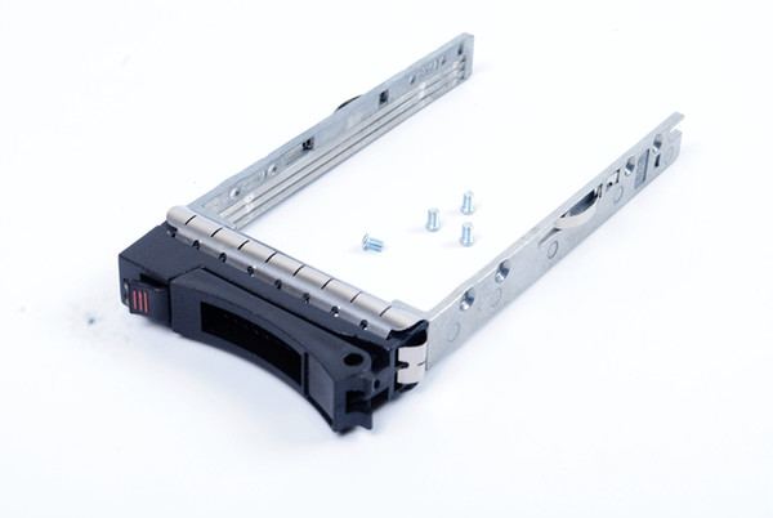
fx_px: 1774
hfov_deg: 24.6
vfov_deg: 16.6
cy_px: 259
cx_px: 386
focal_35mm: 82
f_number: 11
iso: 400
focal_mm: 55
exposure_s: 1/125
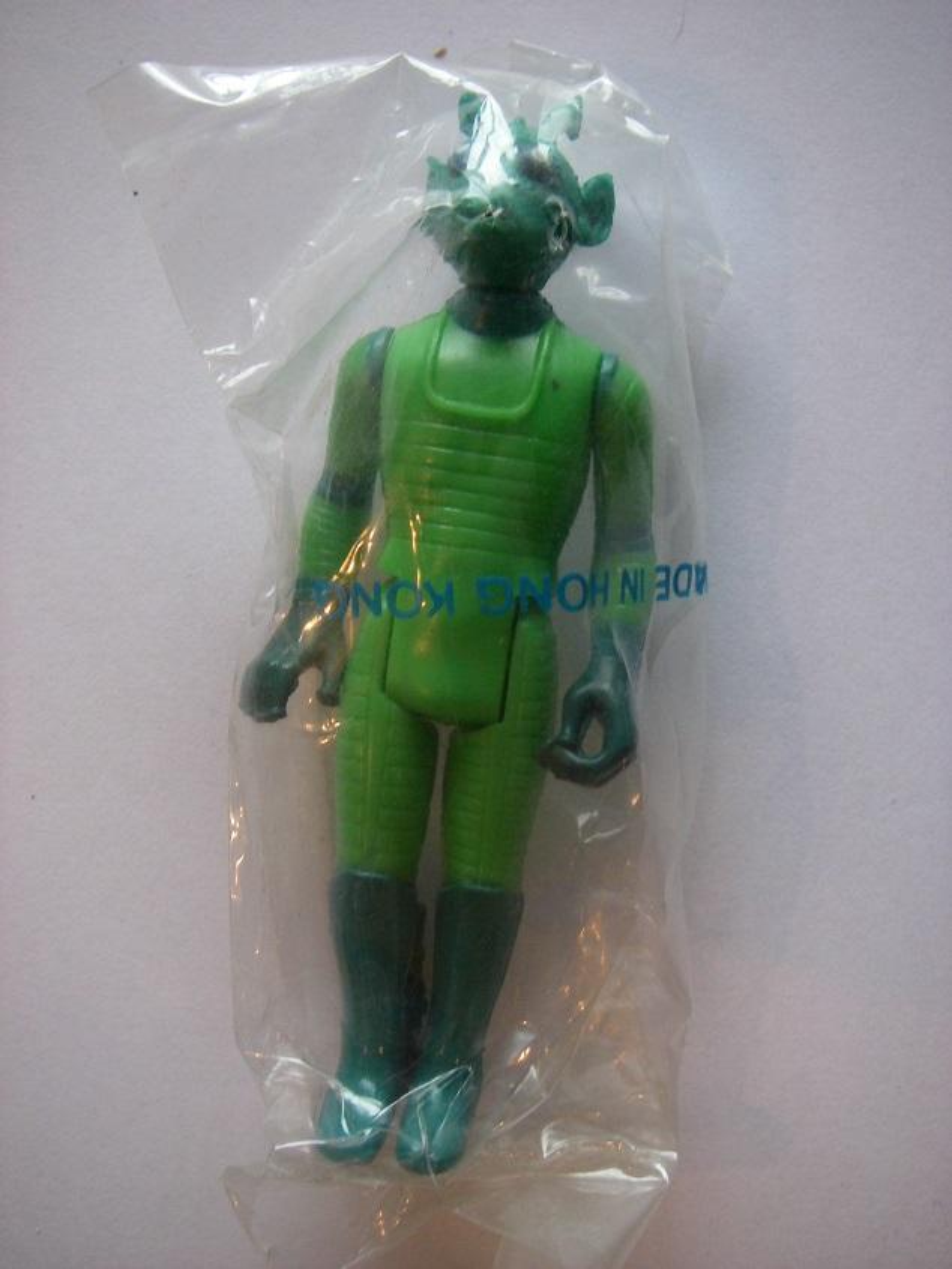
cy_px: 634
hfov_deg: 37.7
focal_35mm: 38
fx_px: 1393
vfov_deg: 49.0
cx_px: 476
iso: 200
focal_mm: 6.3
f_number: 3.3
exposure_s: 1/50
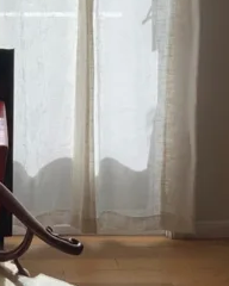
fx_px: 746
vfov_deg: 21.2
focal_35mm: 88
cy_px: 15
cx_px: 34
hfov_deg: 17.3
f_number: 1.8
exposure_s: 1/586
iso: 16
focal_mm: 3
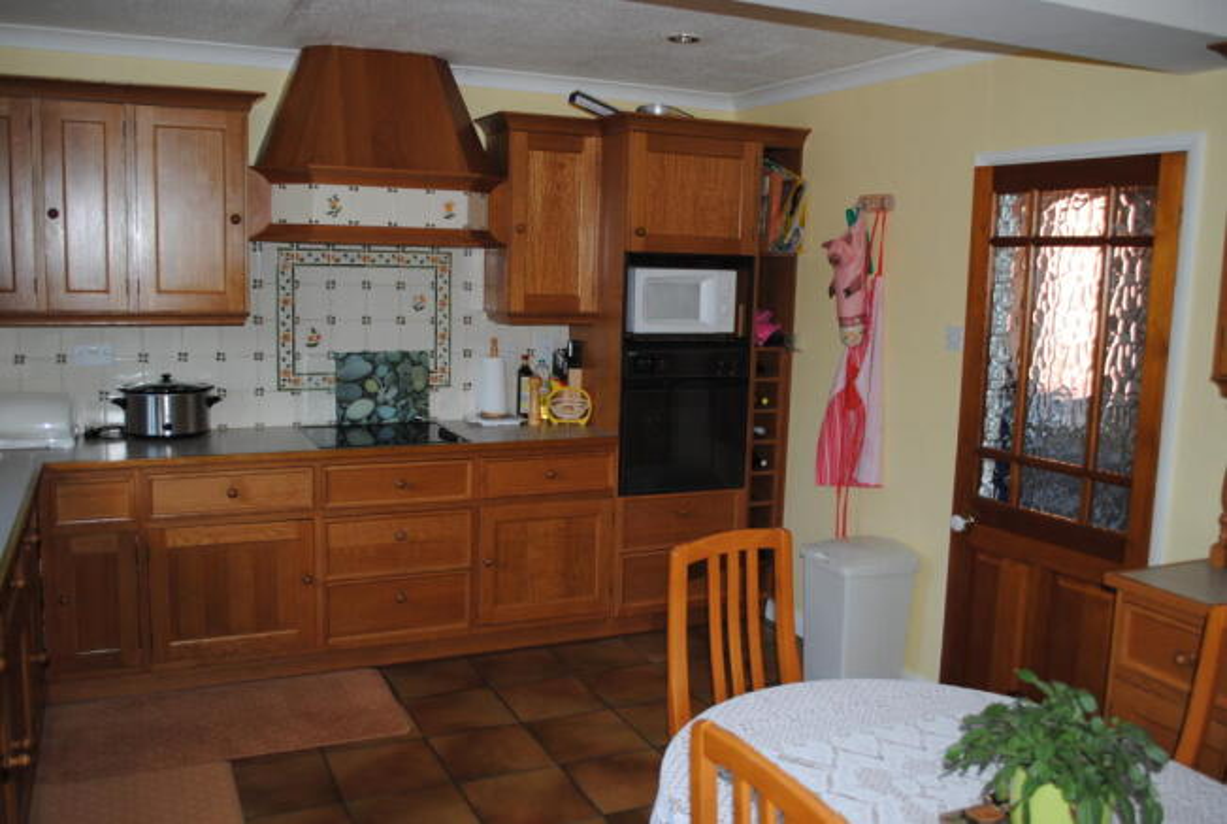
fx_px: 1025
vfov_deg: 43.8
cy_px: 412
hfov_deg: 61.8
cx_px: 614
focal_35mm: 30
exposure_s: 1/60
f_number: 3.8
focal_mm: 20
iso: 200
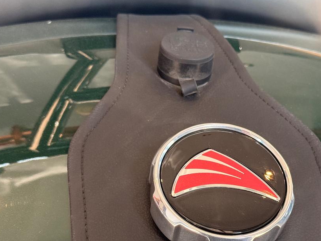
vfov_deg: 19.5
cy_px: 185
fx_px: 695
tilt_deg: -12.5
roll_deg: -0.3
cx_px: 209
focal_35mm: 75
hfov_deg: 25.9
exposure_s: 1/120
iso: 200
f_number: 1.78
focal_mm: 6.76
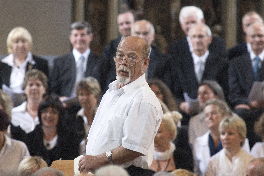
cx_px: 132
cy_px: 88
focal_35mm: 301
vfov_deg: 4.6
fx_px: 2207
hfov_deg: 6.8
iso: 2500
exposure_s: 1/125
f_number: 4
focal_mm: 200
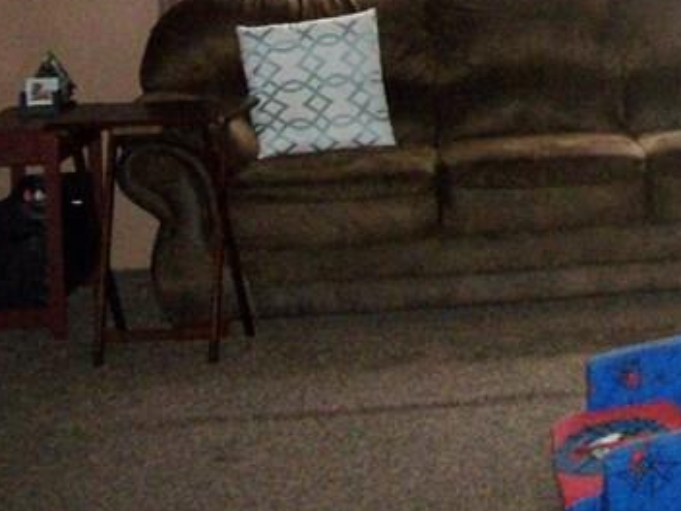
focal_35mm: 93
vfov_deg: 15.1
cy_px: -184
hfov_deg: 19.8
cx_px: 813
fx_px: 1830
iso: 250
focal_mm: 5.7
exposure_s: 1/30
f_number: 2.9
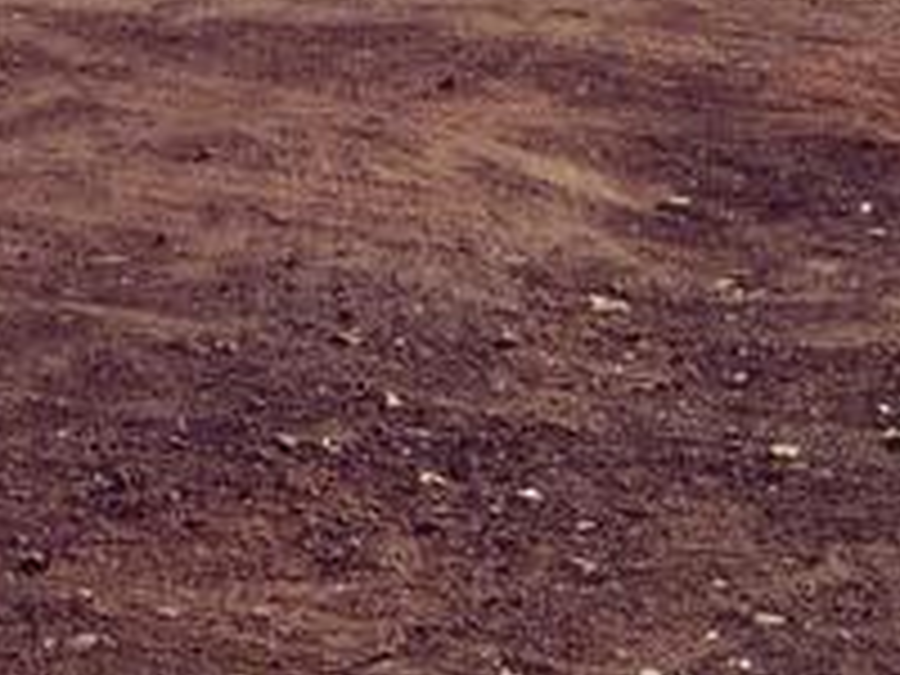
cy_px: -558
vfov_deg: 12.9
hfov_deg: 17.6
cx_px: -310
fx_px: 2704
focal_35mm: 104
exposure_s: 1/2964
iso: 100
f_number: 1.9
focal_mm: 4.95
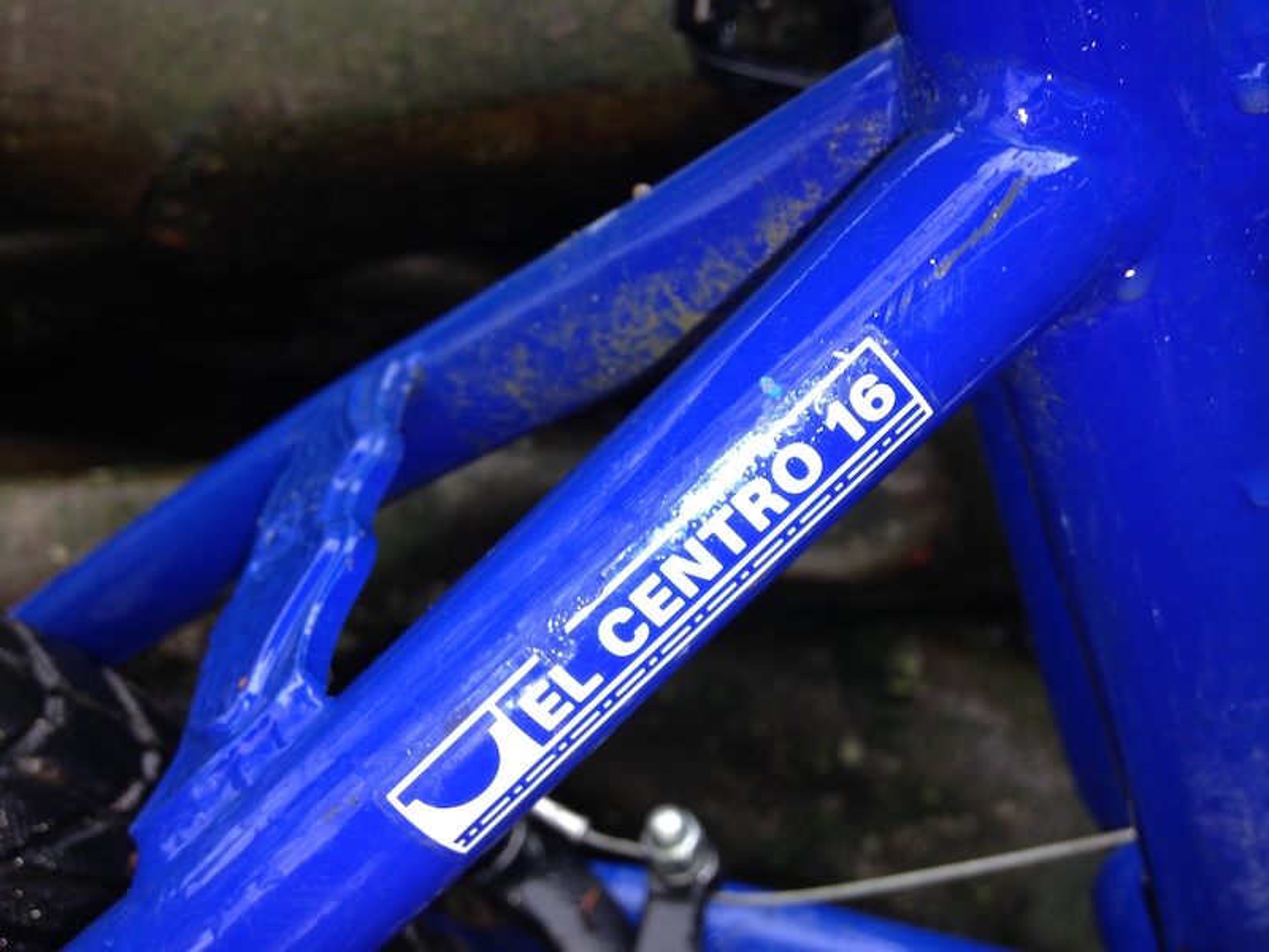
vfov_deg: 42.9
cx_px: 634
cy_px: 476
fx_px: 1210
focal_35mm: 33
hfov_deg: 55.4
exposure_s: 1/80
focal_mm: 4.12
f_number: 2.4
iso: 50
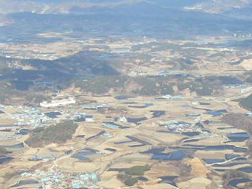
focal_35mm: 92
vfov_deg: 16.0
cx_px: 103
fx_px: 670
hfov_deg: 21.3
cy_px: 130
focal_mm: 5.8
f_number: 8.5
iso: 50
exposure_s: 1/66
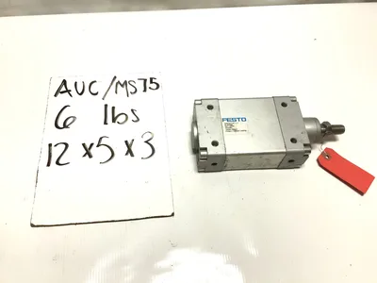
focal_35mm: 31
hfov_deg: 58.4
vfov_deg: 45.4
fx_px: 338
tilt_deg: -59.9
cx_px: 188
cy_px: 142
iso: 25
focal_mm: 3.3
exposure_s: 1/146
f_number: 2.4
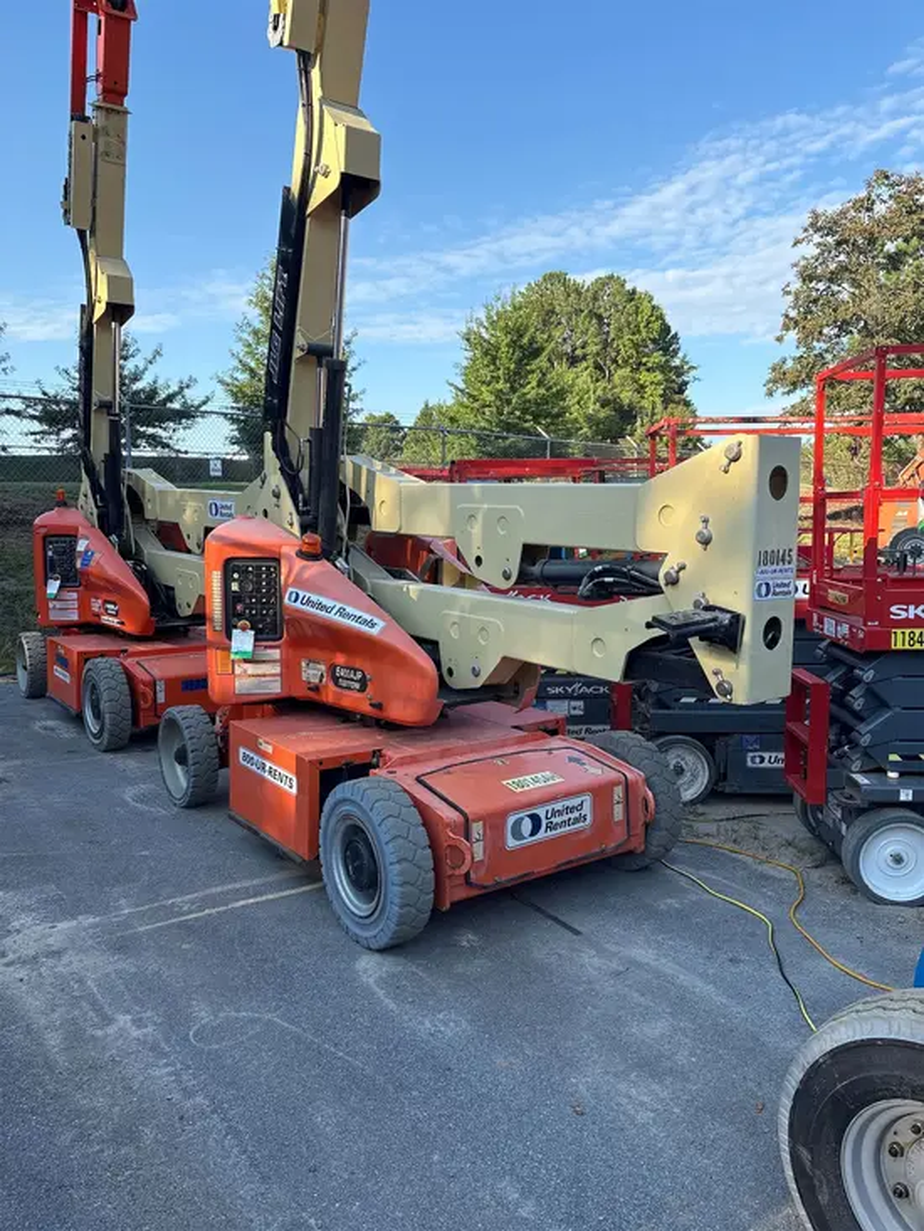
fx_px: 925
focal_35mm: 26
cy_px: 616
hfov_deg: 53.1
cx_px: 462
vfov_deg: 67.3
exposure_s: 1/1217
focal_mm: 5.96
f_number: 1.6
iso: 50
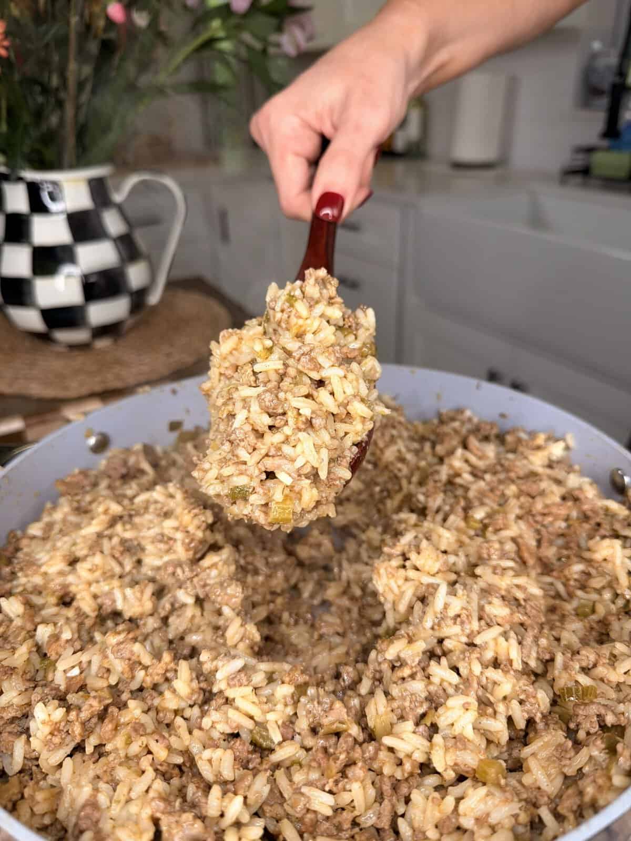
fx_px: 583
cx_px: 316
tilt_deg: -28.7
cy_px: 420
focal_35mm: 24
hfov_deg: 56.8
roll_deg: +2.2
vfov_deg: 71.6
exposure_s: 1/313
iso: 80
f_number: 1.78
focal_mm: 6.76
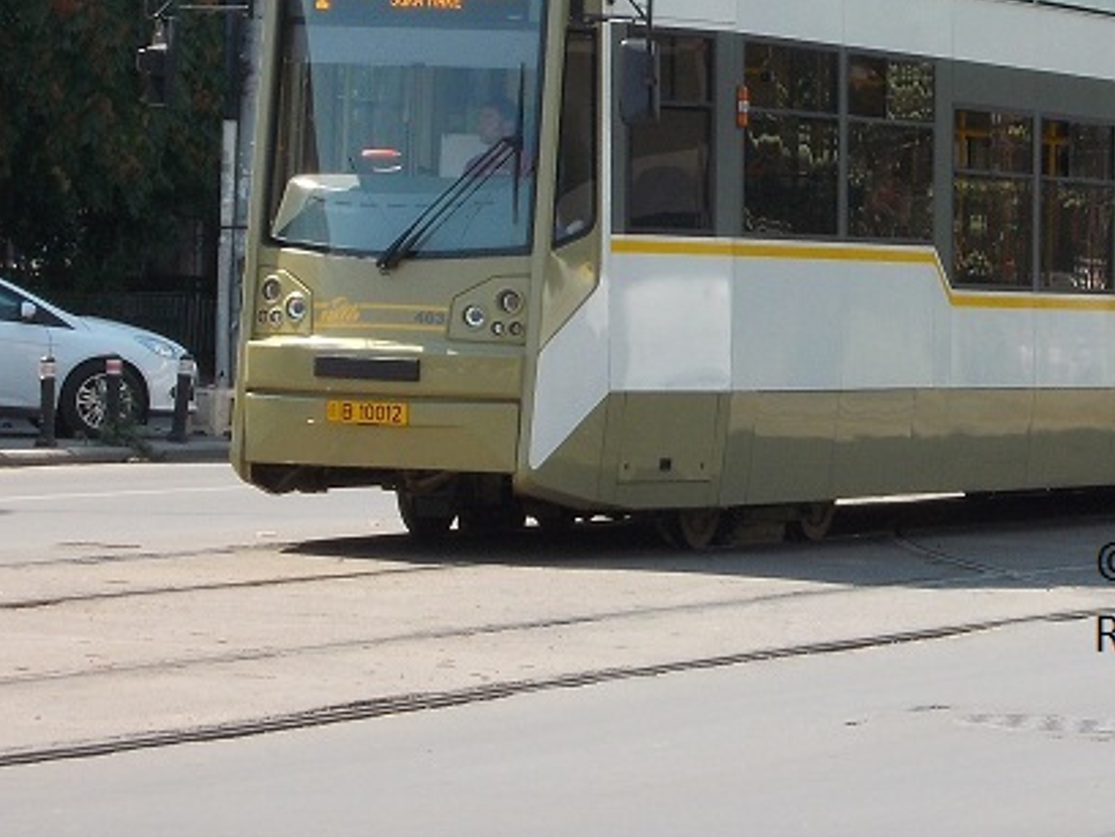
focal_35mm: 221
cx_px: 894
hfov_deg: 8.9
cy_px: 57
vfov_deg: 6.7
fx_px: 7121
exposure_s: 1/125
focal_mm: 16
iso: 80
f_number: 5.8
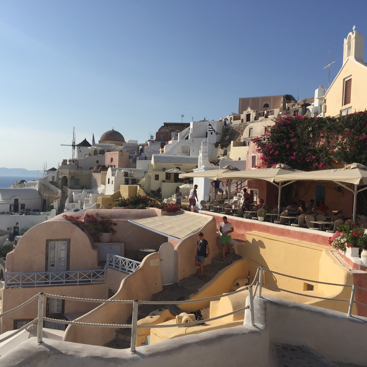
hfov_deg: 47.2
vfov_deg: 47.2
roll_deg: -3.5
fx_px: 420
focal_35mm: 35
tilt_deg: -0.8
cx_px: 195
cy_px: 185
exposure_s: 1/4405
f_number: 2.2
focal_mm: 4.15
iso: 32
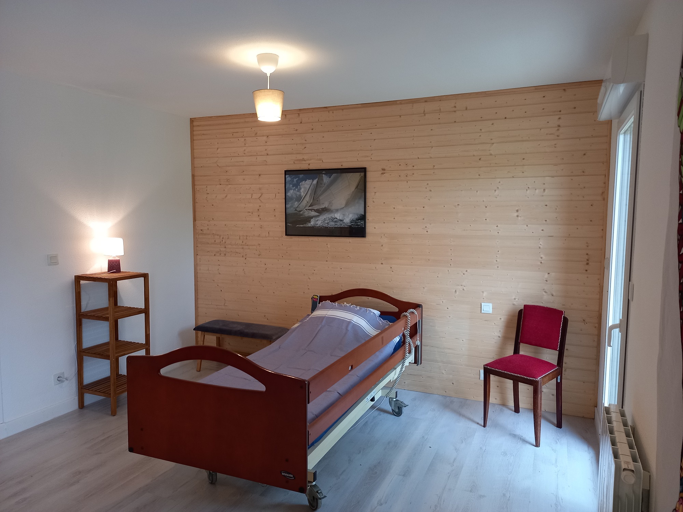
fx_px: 493
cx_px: 342
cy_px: 256
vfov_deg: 54.9
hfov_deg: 69.4
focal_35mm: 25
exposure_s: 1/50
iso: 200
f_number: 2
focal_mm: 4.6
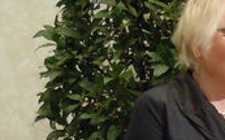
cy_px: 237
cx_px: 441
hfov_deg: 8.7
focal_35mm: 229
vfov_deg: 5.6
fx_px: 1404
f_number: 3.7
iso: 400
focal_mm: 7.1
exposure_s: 1/25
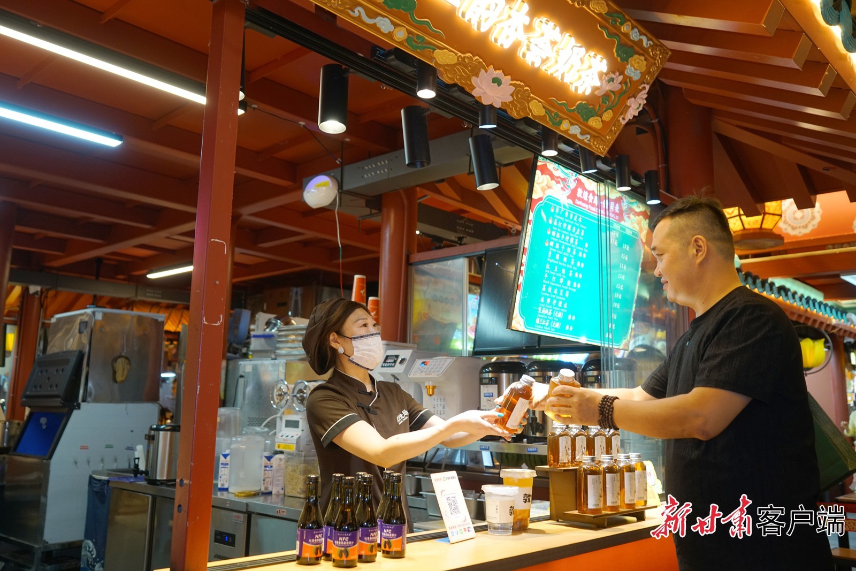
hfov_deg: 61.9
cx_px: 428
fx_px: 713
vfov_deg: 43.6
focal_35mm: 30
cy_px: 286
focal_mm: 30
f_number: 4
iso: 1000
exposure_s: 1/125
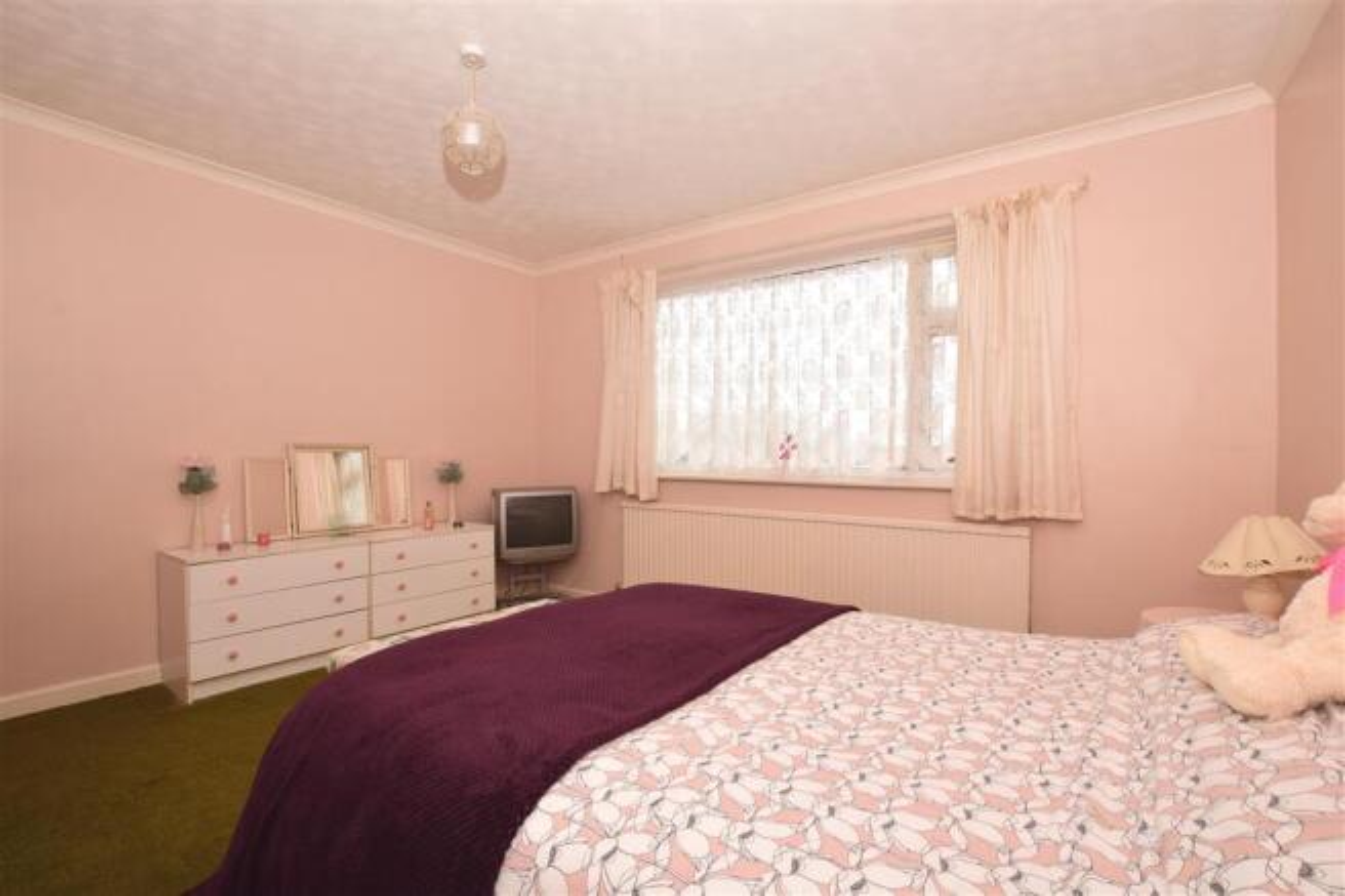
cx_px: 672
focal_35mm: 15
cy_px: 448
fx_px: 560
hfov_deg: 100.4
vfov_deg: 77.3
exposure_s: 1/200
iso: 400
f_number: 14
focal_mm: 10
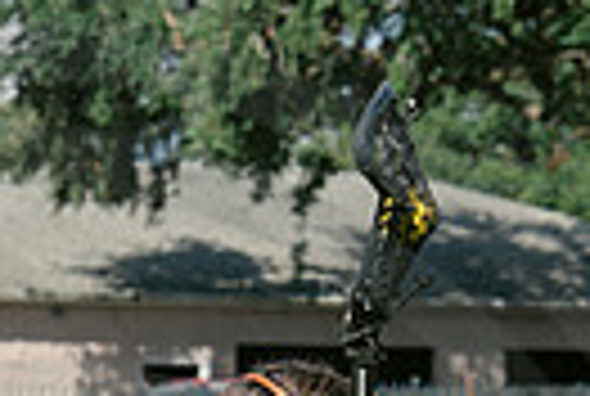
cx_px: 402
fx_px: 6603
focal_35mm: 402
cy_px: 555
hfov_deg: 5.1
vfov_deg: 3.4
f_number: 5.6
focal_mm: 70
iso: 250
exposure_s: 1/1000
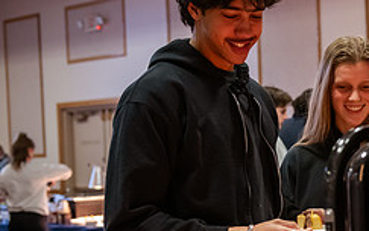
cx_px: 404
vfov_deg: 12.8
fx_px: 1026
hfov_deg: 19.5
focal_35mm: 102
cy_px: 185
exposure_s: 1/200
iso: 2000
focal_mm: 42
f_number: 3.2
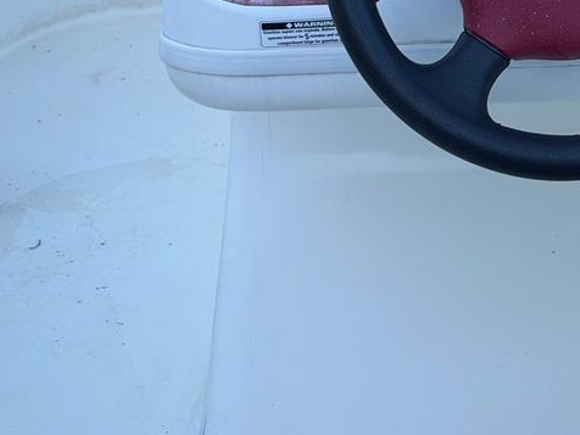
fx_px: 2161
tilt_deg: -23.3
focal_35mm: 129
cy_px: -24
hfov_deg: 15.0
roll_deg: +0.3
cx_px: 580
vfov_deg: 11.4
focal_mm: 6.76
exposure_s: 1/1013
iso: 64
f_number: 1.78
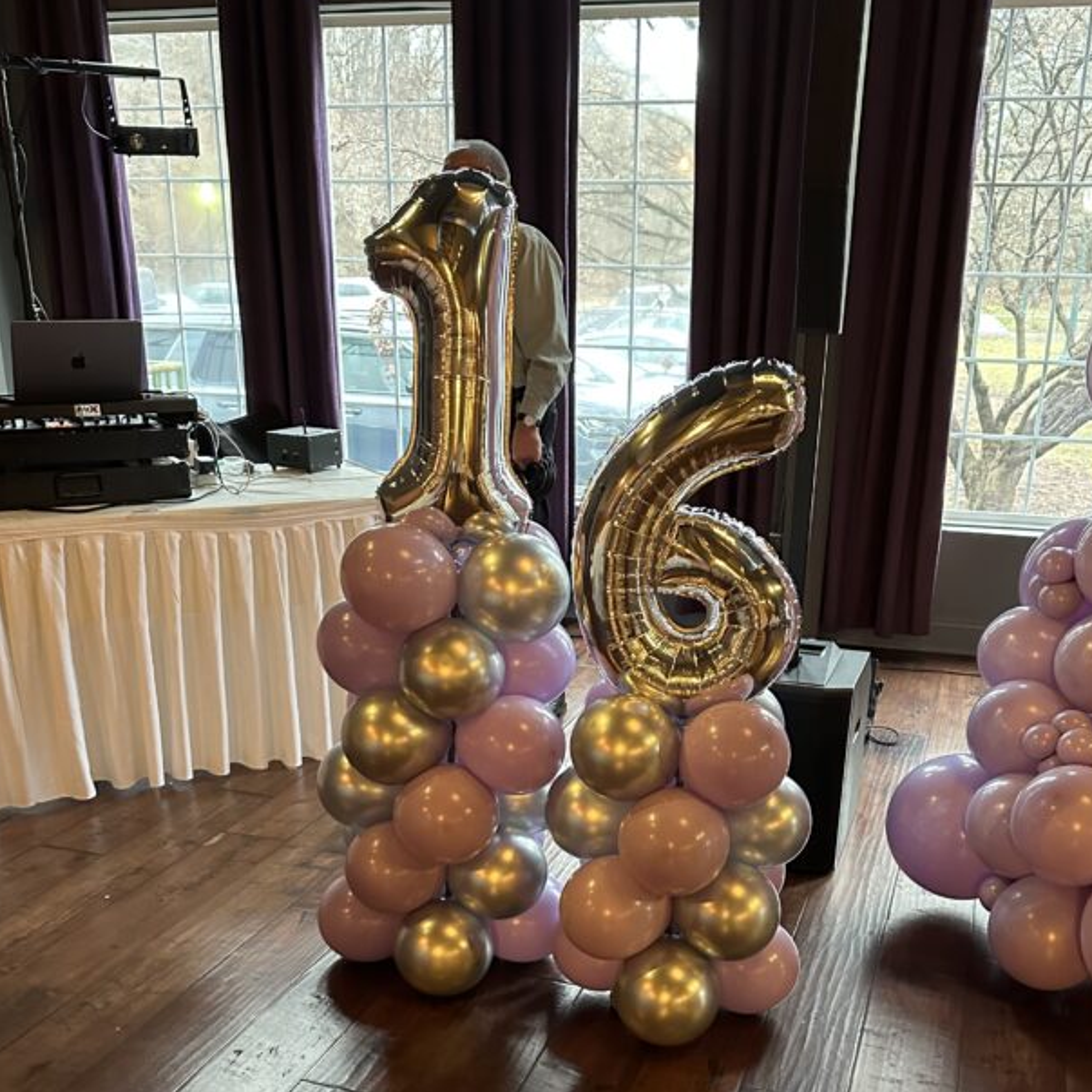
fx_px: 1285
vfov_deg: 44.9
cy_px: 777
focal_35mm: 36
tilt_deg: -21.0
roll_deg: -0.2
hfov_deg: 46.0
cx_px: 592
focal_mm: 6.86
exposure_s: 1/40
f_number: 1.78
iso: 800
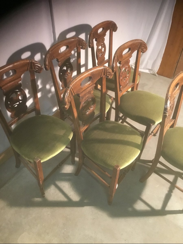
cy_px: 122
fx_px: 219
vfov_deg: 58.4
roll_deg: -3.2
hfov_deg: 45.4
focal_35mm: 31
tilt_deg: -40.8
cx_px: 92
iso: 250
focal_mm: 3.3
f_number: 2.4
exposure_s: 1/17
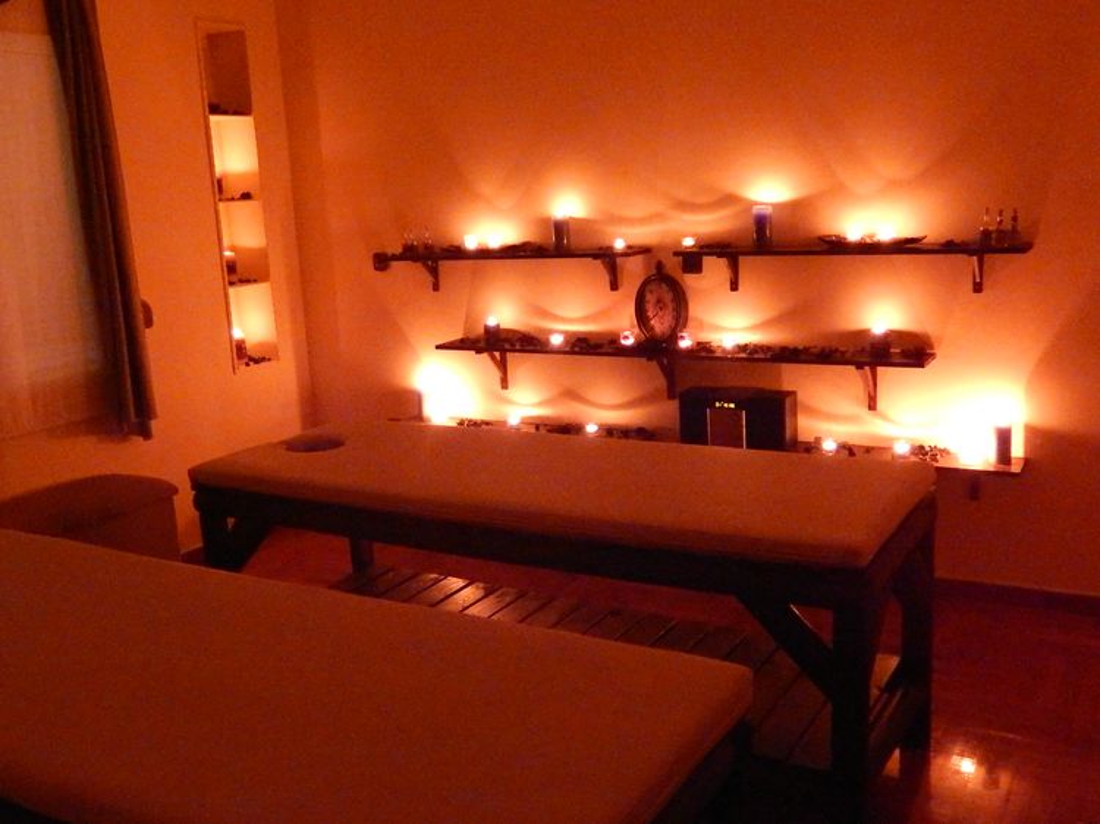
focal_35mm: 35
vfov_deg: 40.7
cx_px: 550
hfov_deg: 52.6
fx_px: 1112
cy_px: 412
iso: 3200
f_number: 3.3
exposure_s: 1/8
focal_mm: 6.1
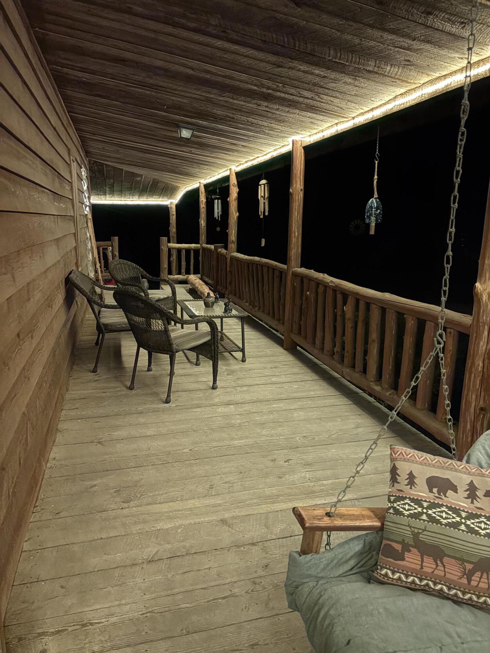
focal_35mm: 26
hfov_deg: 53.1
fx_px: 491
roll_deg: -0.8
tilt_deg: -12.1
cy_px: 326
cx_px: 245
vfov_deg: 67.3
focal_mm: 5.96
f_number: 1.6
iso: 1000
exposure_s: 1/20
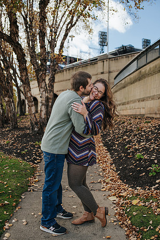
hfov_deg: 37.8
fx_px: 234
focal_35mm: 35
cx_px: 80
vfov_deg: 54.5
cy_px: 120
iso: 160
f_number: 3.5
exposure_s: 1/640
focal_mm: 35
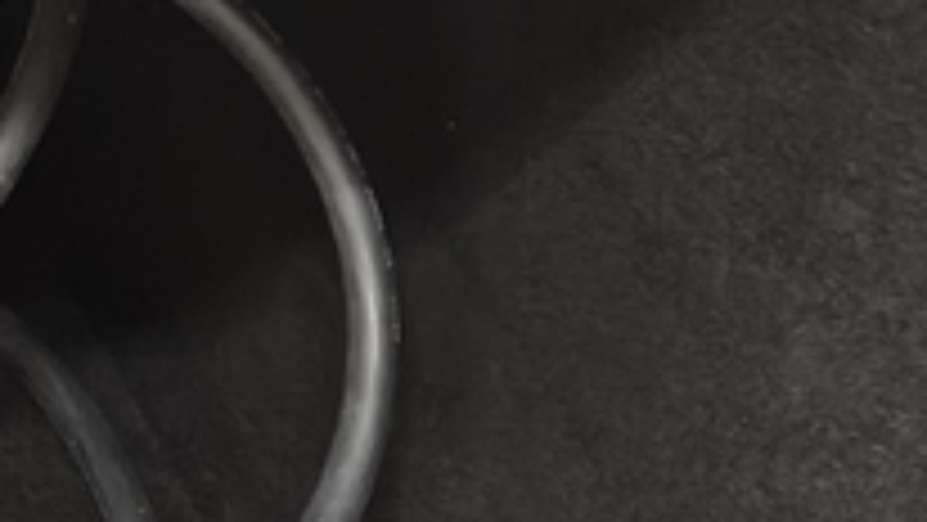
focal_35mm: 183
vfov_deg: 6.6
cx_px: -1638
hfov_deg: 9.7
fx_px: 4499
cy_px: -243
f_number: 1.8
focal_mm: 5.59
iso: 125
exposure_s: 1/44
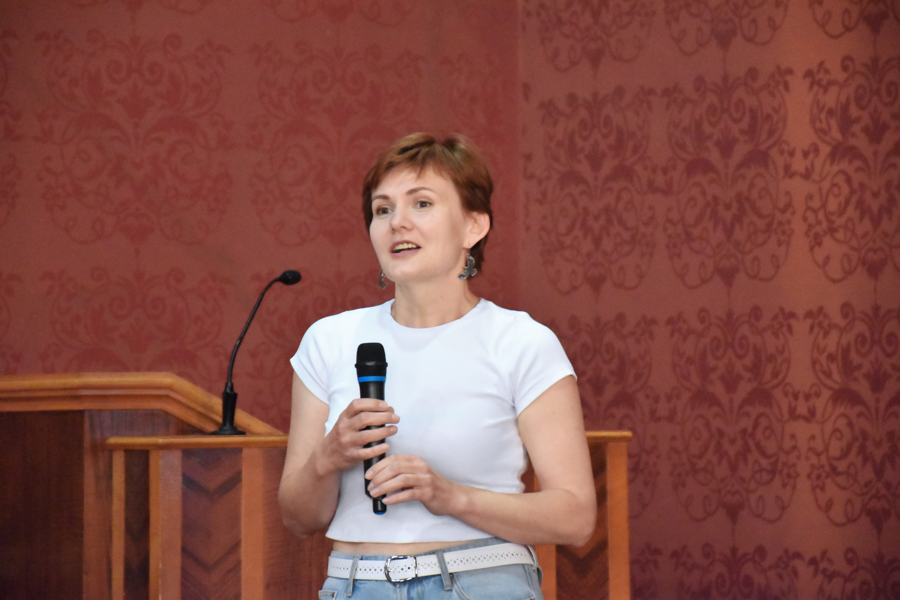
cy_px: 300
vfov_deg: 7.9
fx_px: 4350
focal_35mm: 174
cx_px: 450
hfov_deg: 11.8
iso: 12800
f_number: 5.6
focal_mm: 116
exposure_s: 1/60
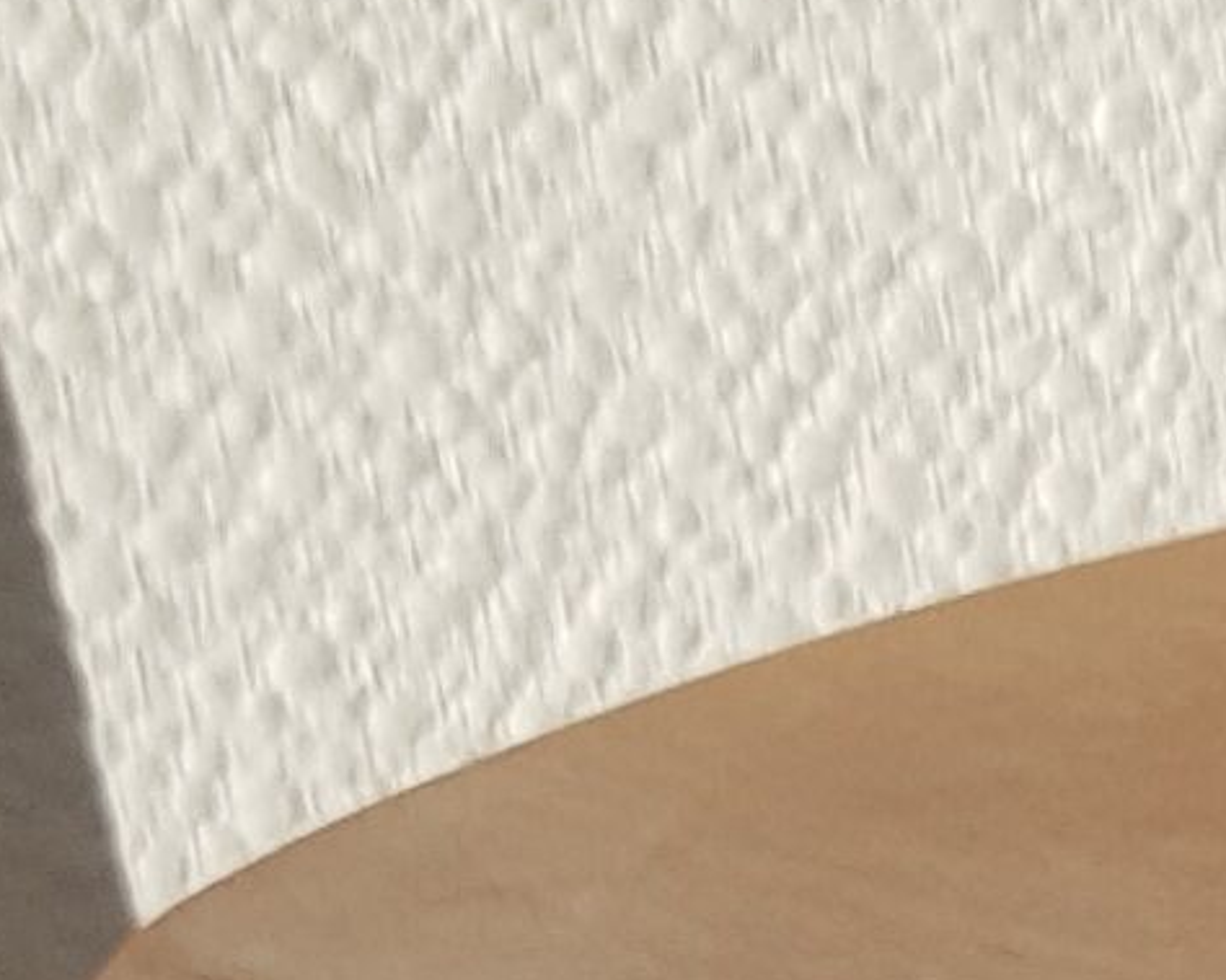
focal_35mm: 216
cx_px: 3316
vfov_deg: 6.5
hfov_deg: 8.0
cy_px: 2981
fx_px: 7836
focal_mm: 4.2
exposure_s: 1/1304
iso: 40
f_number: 1.7
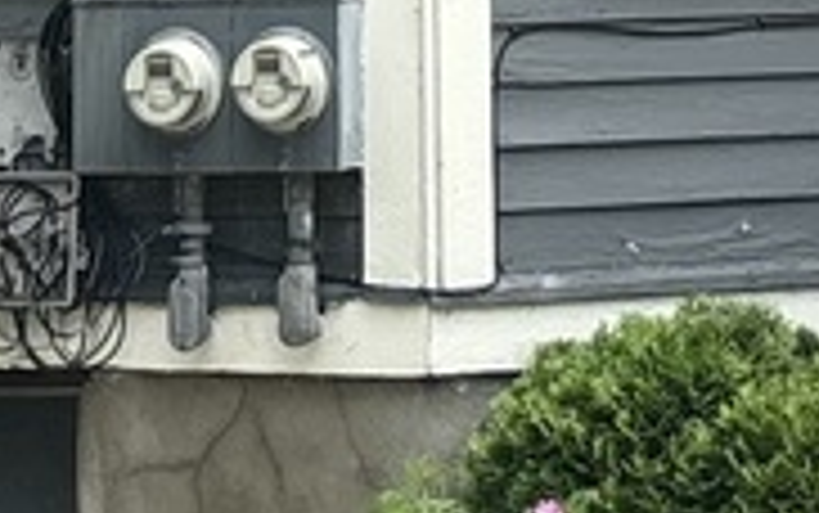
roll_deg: +1.1
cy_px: -1008
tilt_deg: +10.0
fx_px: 4869
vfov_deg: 5.7
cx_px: 621
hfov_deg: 9.6
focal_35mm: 218
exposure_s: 1/1567
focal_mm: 5.96
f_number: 1.6
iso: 50
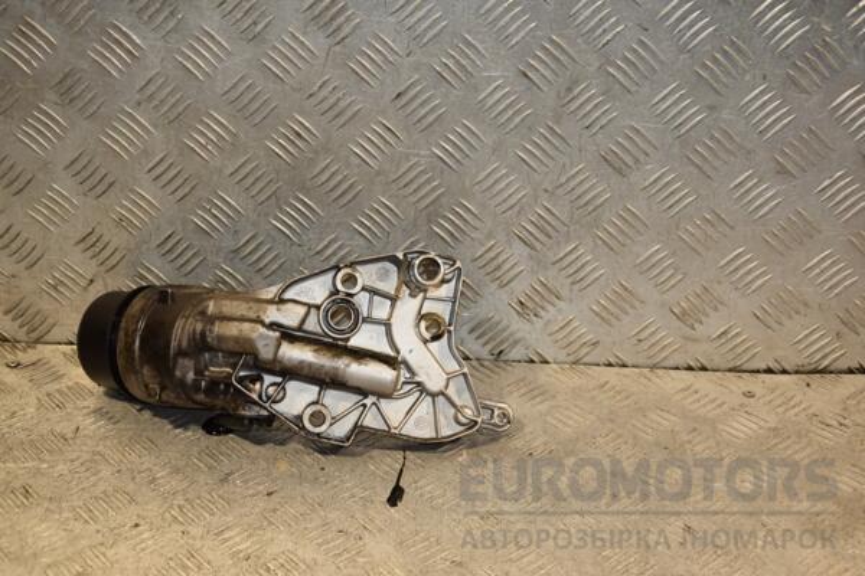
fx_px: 1442
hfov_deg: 33.4
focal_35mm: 60
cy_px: 288
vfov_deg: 22.6
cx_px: 432
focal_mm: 40
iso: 800
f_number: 4.8
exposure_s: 1/160
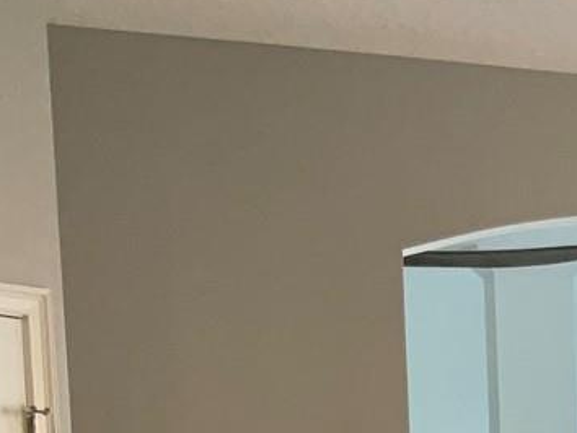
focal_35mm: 131
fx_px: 2185
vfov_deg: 10.3
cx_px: 1001
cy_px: 902
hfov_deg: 13.6
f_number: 1.8
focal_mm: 3
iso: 50
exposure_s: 1/60
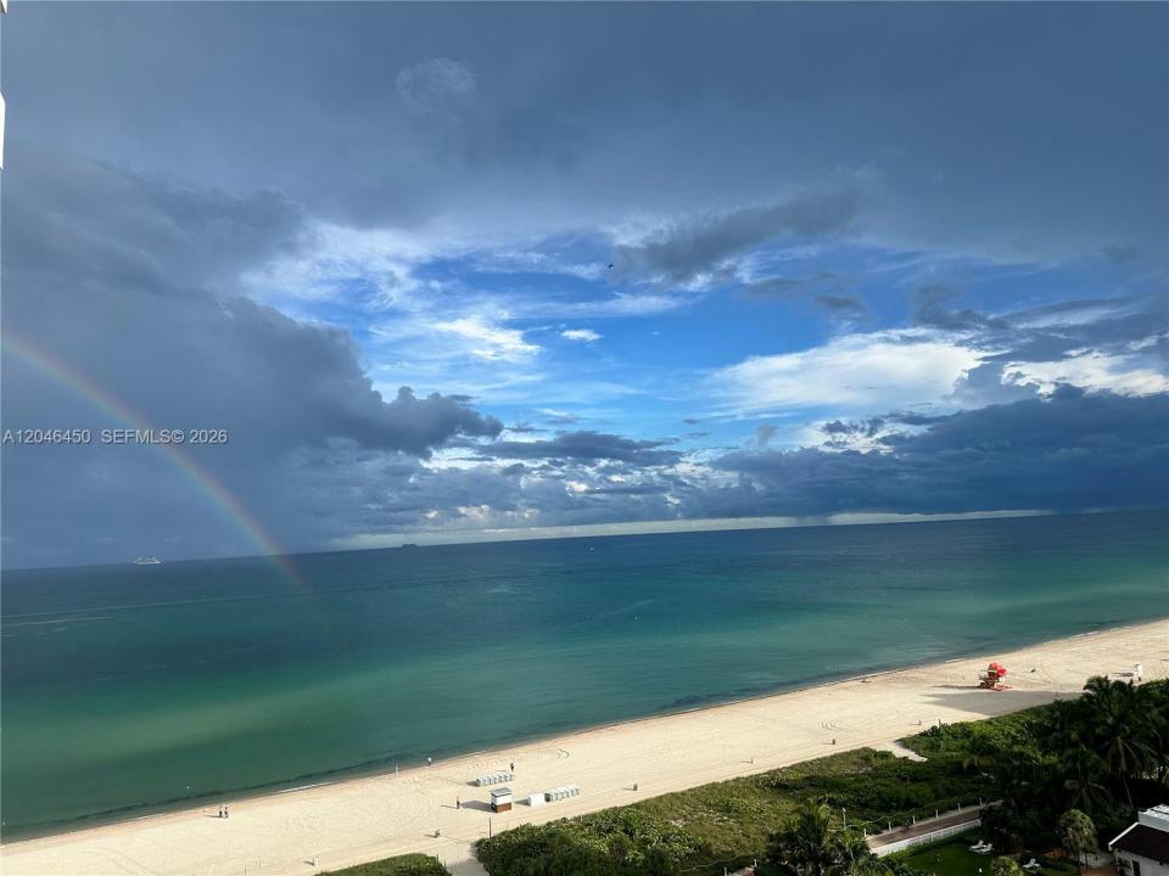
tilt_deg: +6.6
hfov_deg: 71.6
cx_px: 584
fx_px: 810
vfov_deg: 56.8
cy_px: 438
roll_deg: +2.1
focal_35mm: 24
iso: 80
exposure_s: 1/3356
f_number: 1.78
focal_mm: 6.86
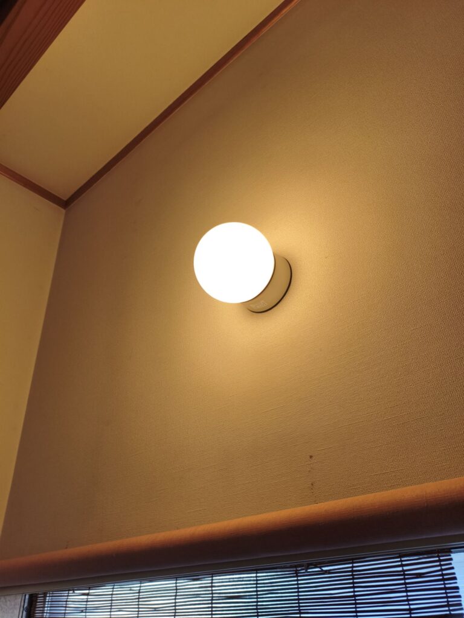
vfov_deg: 67.3
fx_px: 465
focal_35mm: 26
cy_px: 309
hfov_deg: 53.1
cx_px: 232
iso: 100
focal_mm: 4.94
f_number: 1.5
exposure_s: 1/200
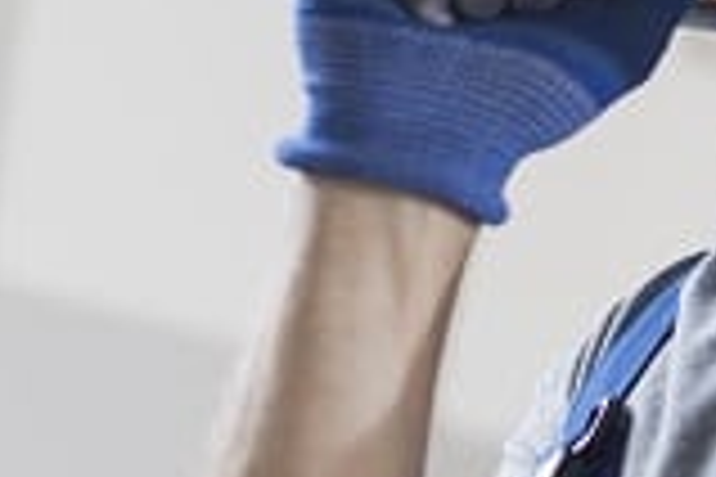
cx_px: 1238
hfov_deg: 10.3
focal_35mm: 189
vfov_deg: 7.1
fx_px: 3759
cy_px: -279
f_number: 2.5
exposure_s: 1/100
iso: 250
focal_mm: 50
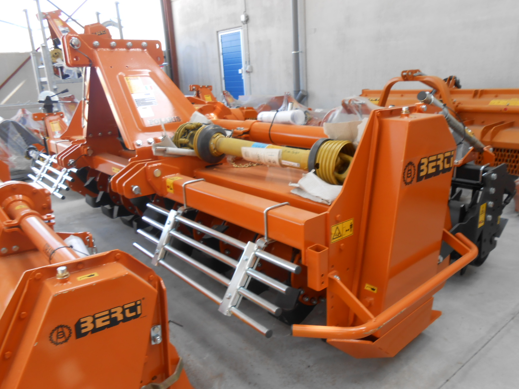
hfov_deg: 67.3
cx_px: 260
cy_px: 194
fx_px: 390
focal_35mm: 26
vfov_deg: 53.1
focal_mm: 4.6
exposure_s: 1/40
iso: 80
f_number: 3.5
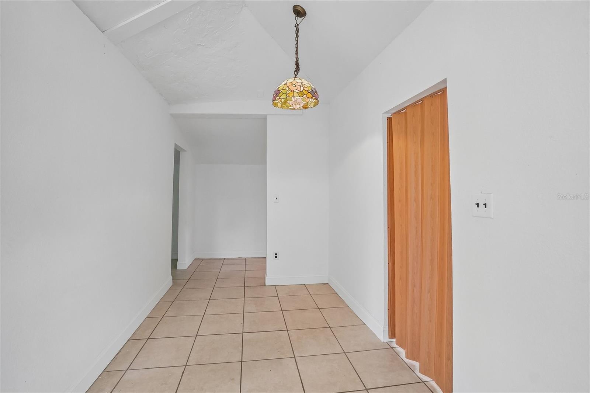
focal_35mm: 15
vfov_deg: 77.3
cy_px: 196
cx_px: 295
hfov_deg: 100.4
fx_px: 246
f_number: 8
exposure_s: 1/30
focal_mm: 10
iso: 640
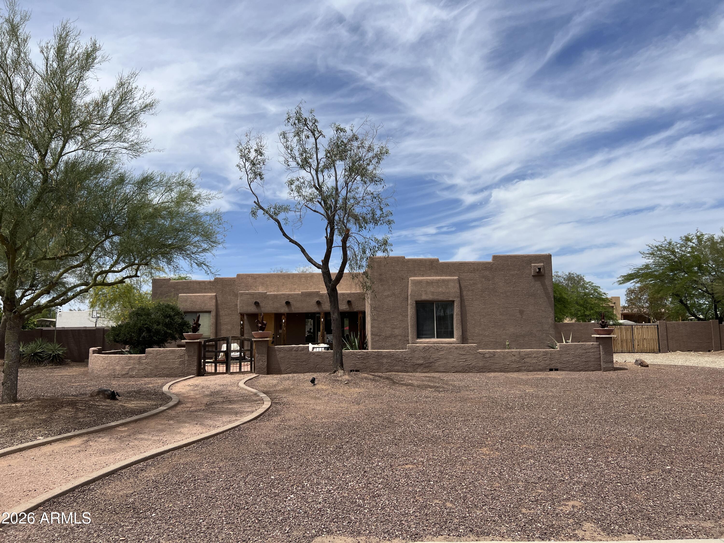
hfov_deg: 67.3
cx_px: 362
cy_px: 272
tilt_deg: +5.2
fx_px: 544
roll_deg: +0.1
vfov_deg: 53.1
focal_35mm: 26
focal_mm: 5.7
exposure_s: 1/6993
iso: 50
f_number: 1.5
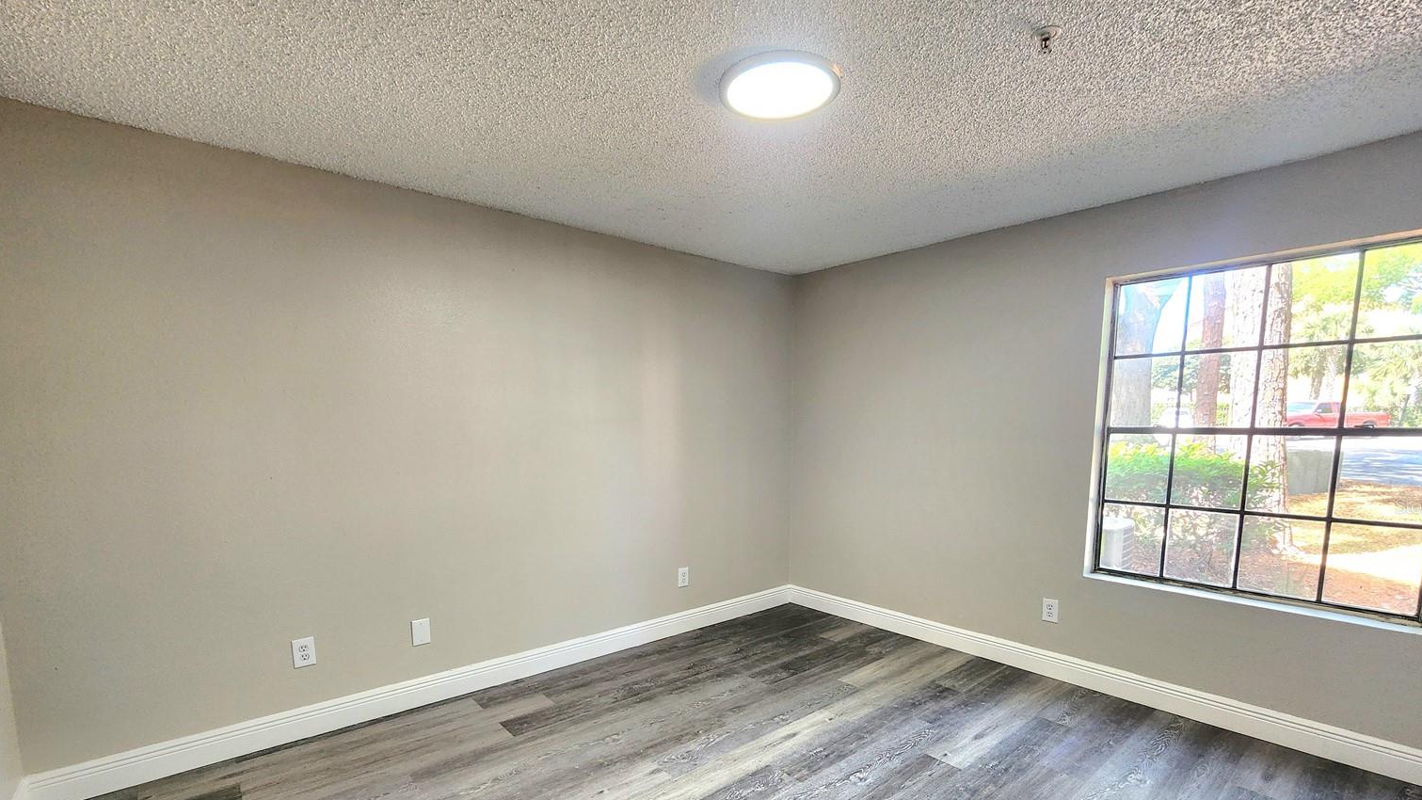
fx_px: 566
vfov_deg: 69.3
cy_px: 505
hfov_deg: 103.0
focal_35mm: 15
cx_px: 731
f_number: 2.2
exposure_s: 1/60.2
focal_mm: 2.2
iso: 160
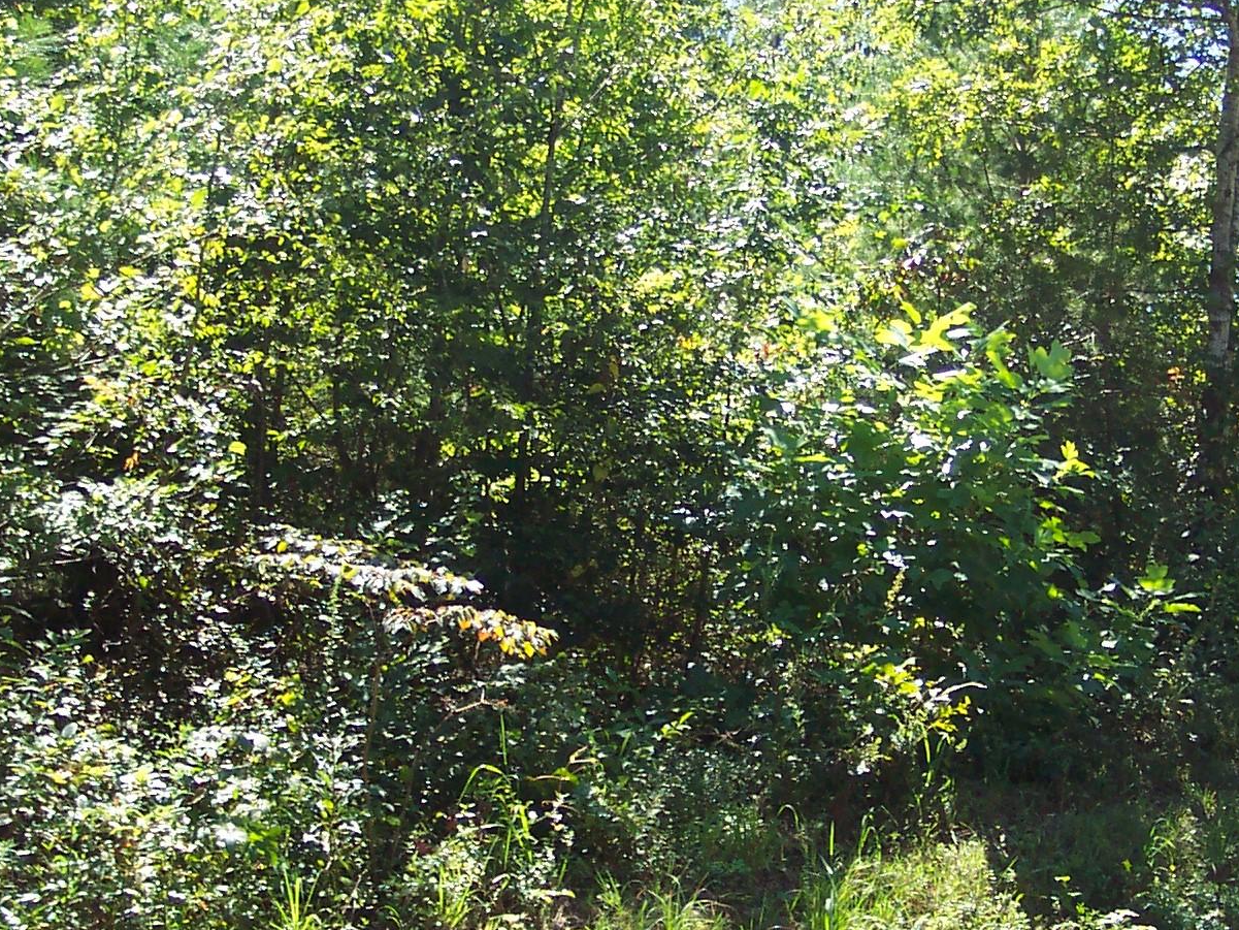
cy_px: 425
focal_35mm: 59
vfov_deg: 24.8
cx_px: 732
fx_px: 2112
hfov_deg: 32.6
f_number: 2.8
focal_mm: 8
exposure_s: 1/500
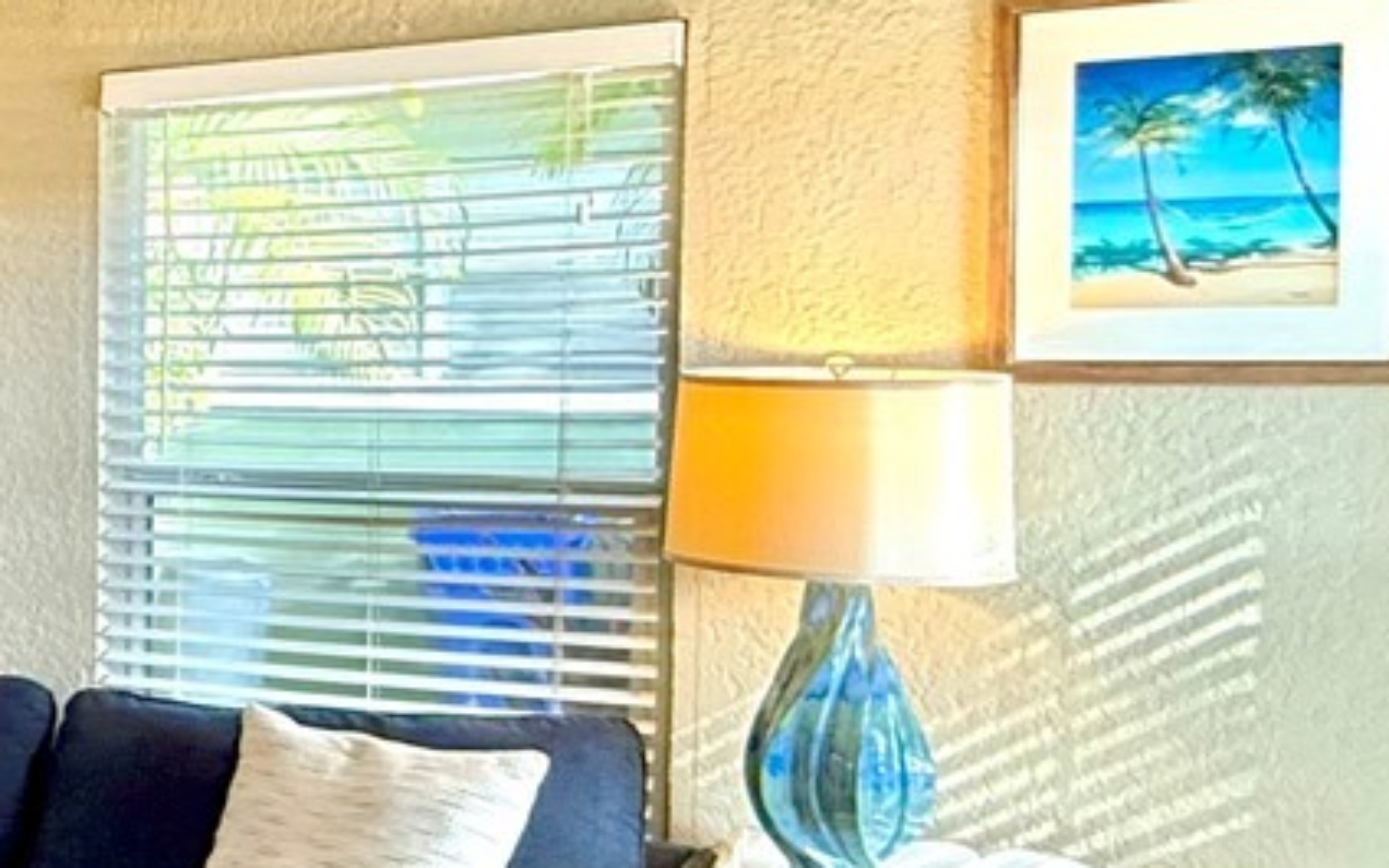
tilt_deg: -0.5
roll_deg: +1.5
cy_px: 413
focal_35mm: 56
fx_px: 2120
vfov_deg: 23.1
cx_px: -685
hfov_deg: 26.5
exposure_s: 1/120
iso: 250
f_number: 2.2
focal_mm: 2.22
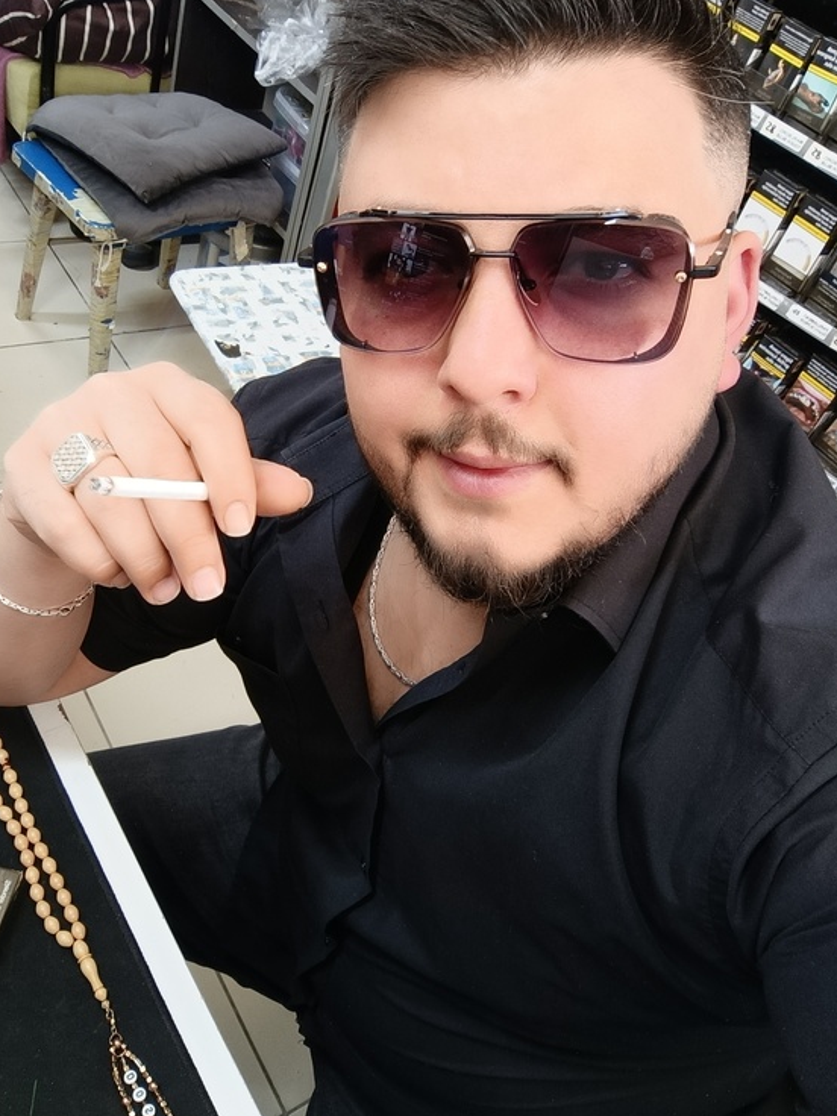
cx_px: 364
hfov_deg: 46.7
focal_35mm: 30
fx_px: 967
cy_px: 502
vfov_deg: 59.8
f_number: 2.4
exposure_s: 1/30
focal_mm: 3.27
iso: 200
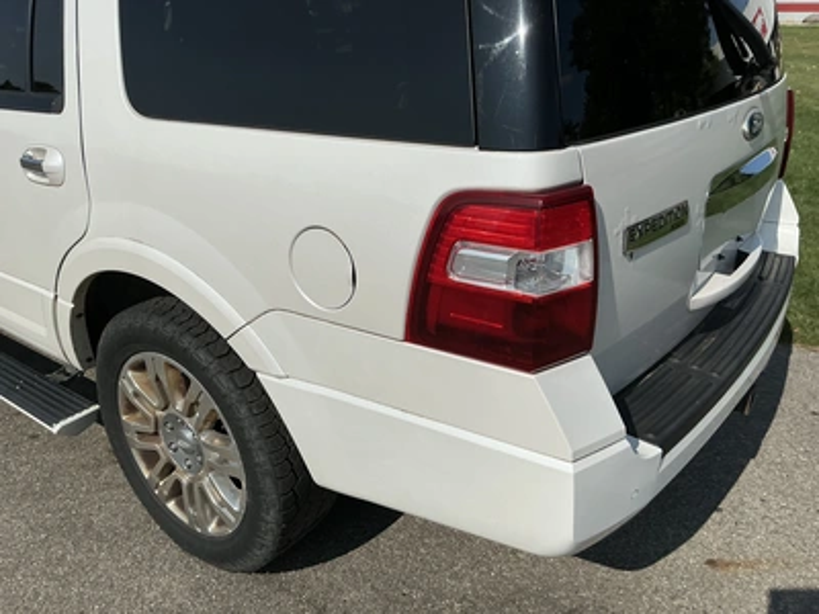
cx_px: 410
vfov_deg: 49.7
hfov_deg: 63.4
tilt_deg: -24.5
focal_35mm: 28
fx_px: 662
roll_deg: +1.2
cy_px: 307
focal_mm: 3
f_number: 1.8
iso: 25
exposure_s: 1/5263
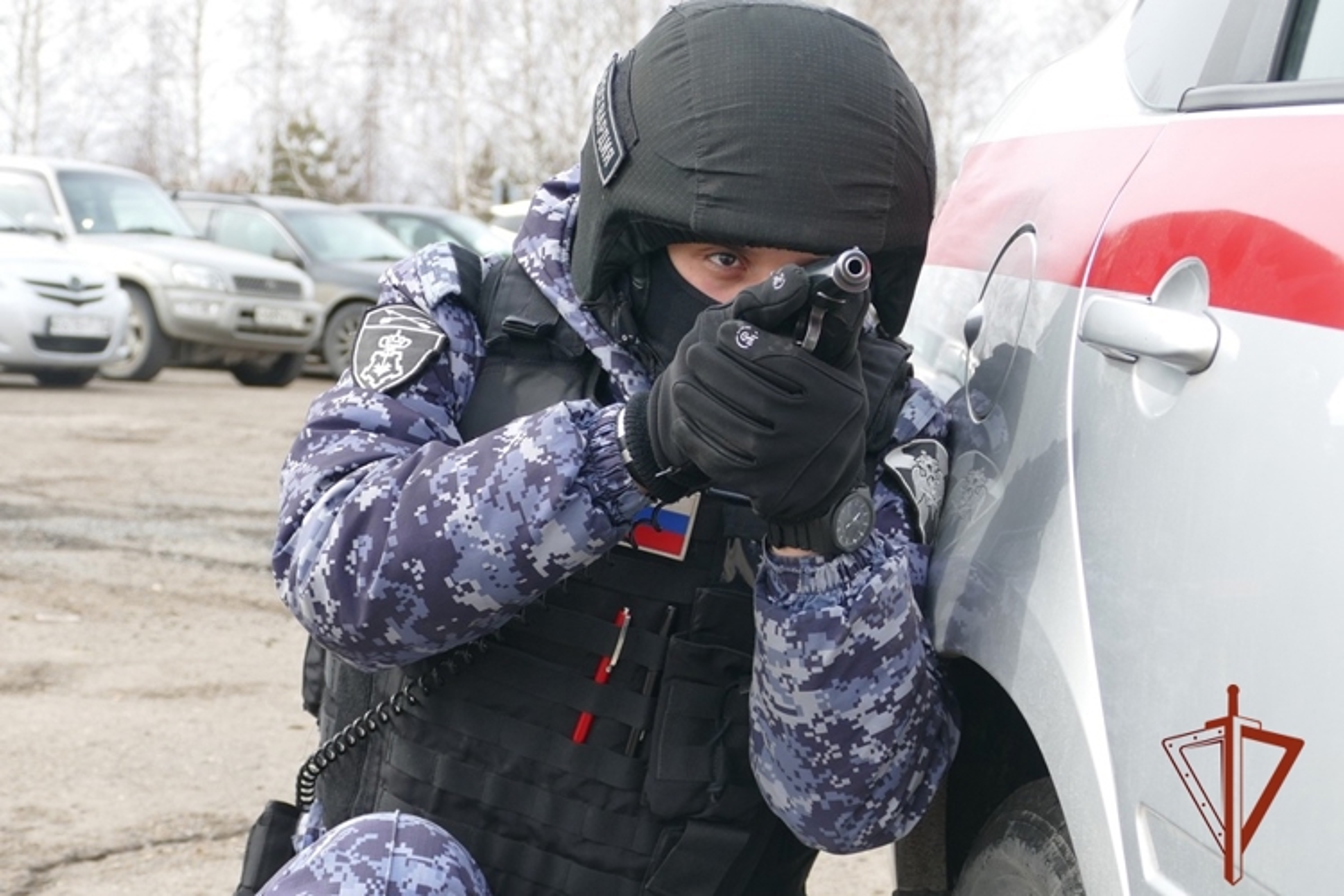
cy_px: 448
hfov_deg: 31.0
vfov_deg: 20.9
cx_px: 672
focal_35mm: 65
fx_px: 2426
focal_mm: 23.65
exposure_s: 1/400
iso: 125
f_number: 3.6
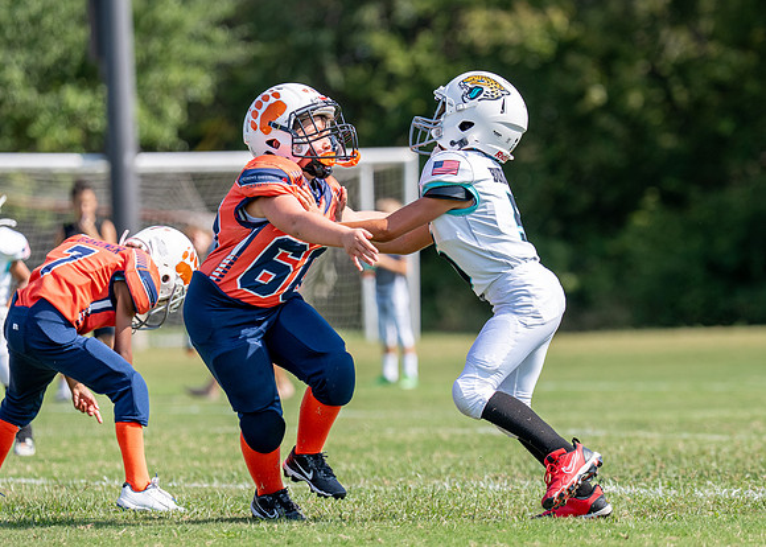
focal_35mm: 295
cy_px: 290
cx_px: 486
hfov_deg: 6.8
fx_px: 6416
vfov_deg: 4.9
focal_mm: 157
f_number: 2.8
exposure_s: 1/2000
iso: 125
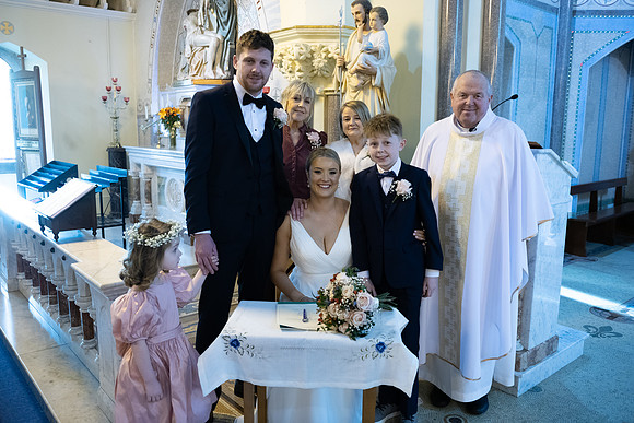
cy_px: 212
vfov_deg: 45.0
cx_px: 317
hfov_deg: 63.6
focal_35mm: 29
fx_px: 511
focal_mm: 29
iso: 1250
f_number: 3.5
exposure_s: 1/160
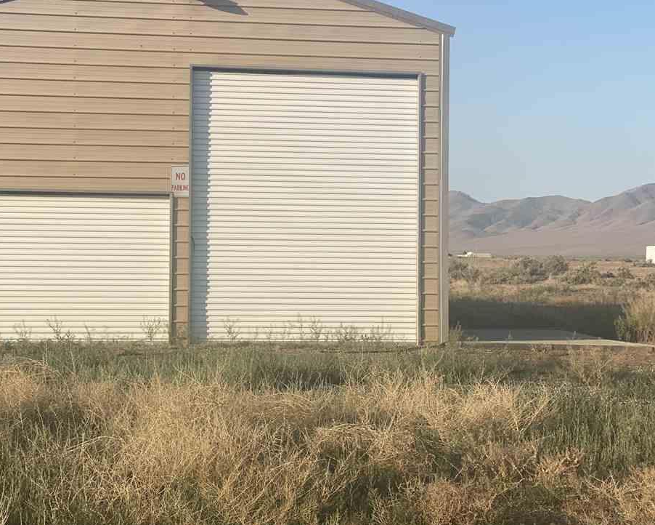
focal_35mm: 72
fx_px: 1396
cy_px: 244
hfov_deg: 26.3
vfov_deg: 21.3
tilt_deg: +1.2
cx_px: 253
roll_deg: +1.5
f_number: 2
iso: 20
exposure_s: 1/1065
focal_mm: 6
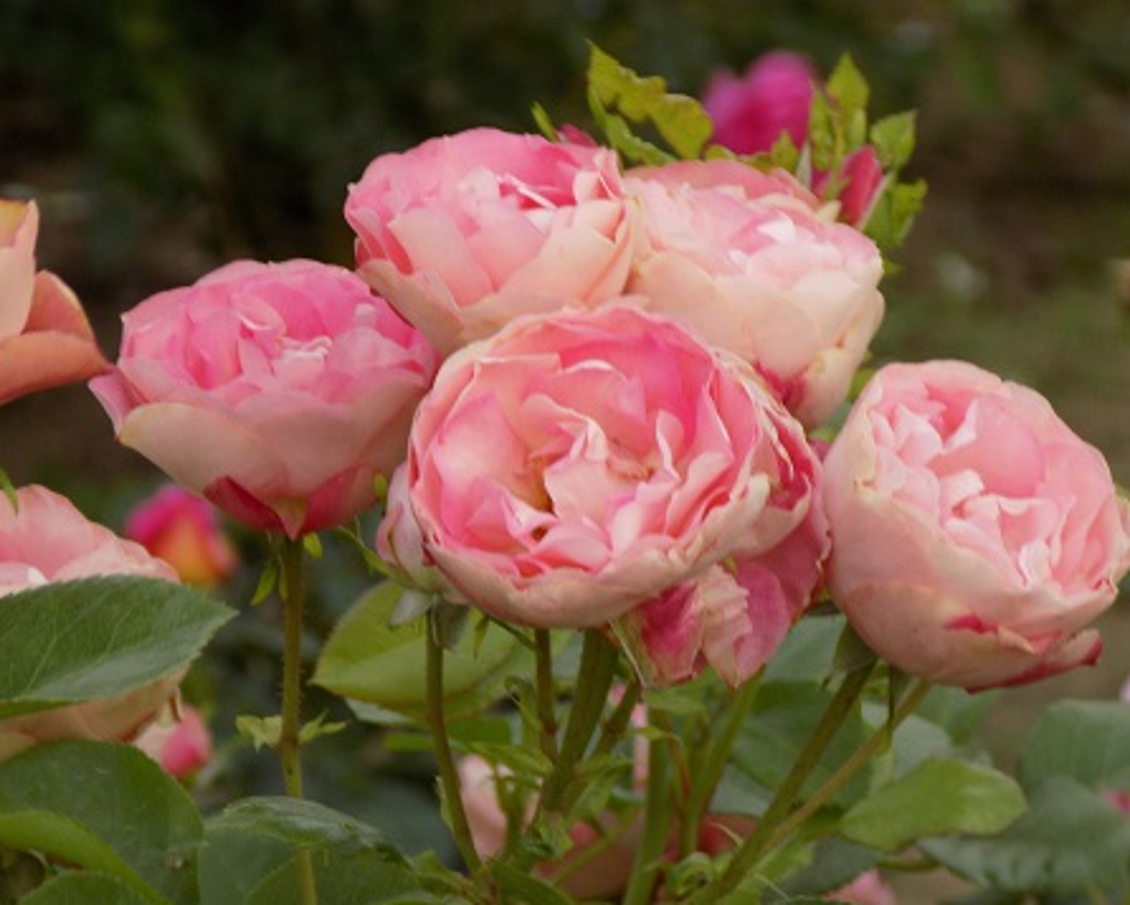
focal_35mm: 272
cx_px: 524
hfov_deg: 7.1
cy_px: 454
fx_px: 9099
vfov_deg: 5.7
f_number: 5.7
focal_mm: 46
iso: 100
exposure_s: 1/30
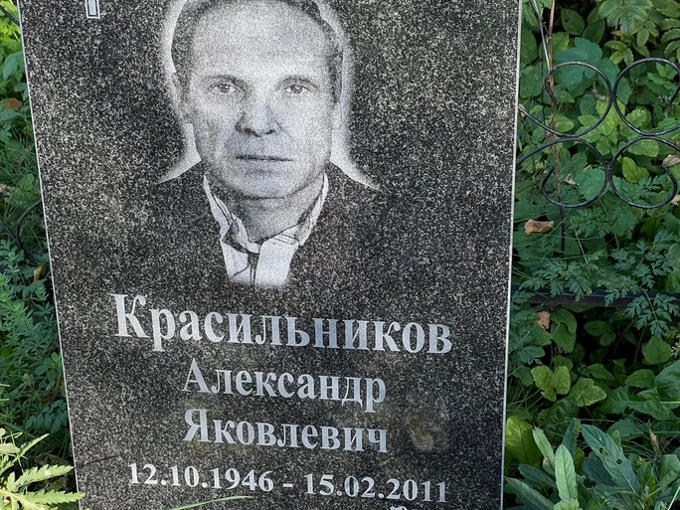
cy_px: 251
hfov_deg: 21.8
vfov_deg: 16.4
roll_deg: +1.6
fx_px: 1768
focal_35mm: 90
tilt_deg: -29.8
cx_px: 330
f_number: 2.8
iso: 32
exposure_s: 1/218
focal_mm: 9
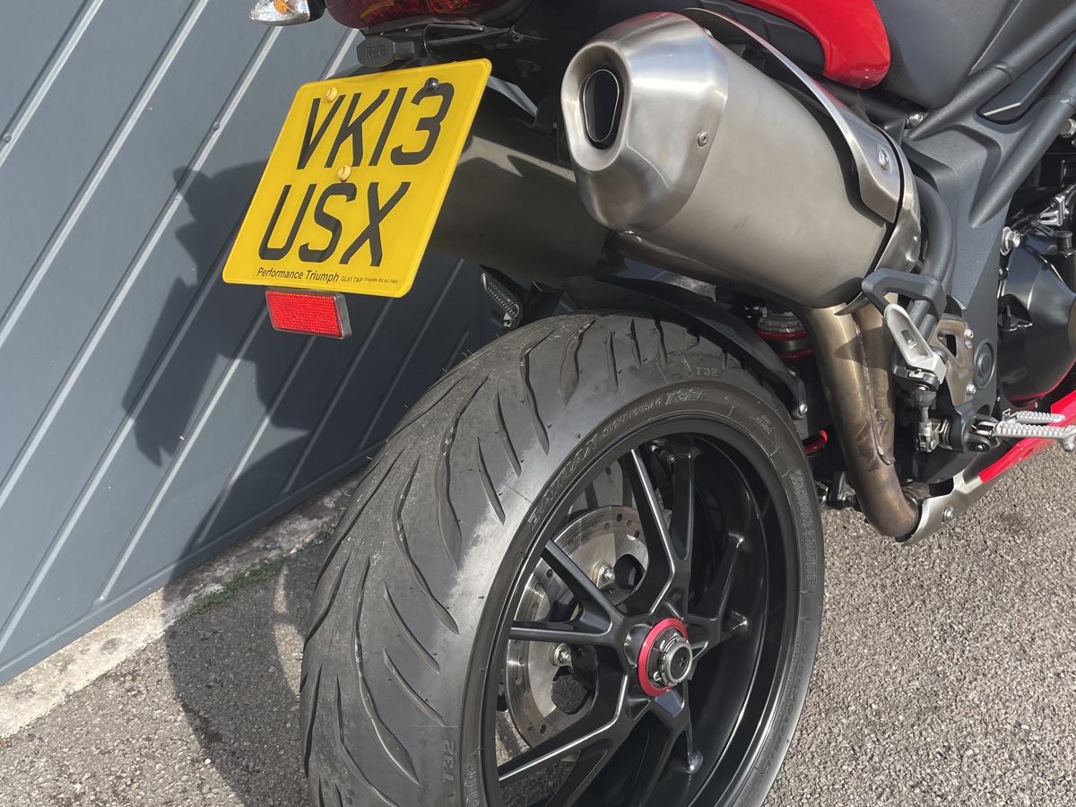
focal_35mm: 26
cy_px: 404
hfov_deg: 67.3
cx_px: 538
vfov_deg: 53.1
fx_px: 808
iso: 32
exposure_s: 1/609
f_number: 1.6
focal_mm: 4.2
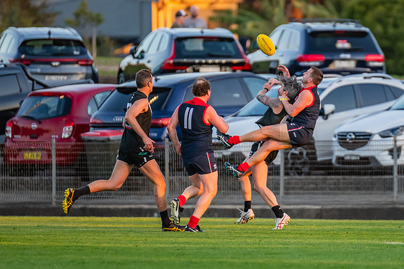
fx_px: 6368
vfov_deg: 2.4
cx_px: 275
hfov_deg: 3.6
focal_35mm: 567
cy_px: 128
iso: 1250
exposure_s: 1/1600
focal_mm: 300
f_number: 2.8
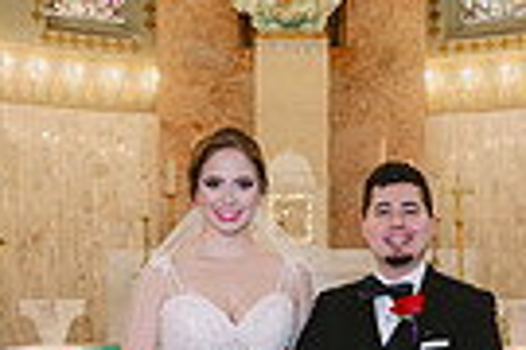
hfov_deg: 19.8
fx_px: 1505
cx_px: 300
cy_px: 381
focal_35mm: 103
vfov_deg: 13.1
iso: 1000
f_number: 4
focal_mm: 24
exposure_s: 1/125
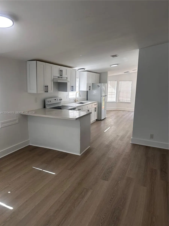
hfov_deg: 56.8
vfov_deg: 71.6
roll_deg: -1.5
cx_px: 84
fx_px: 156
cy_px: 113
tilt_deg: -8.9
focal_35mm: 24
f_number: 1.78
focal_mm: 6.86
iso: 80
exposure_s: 1/364
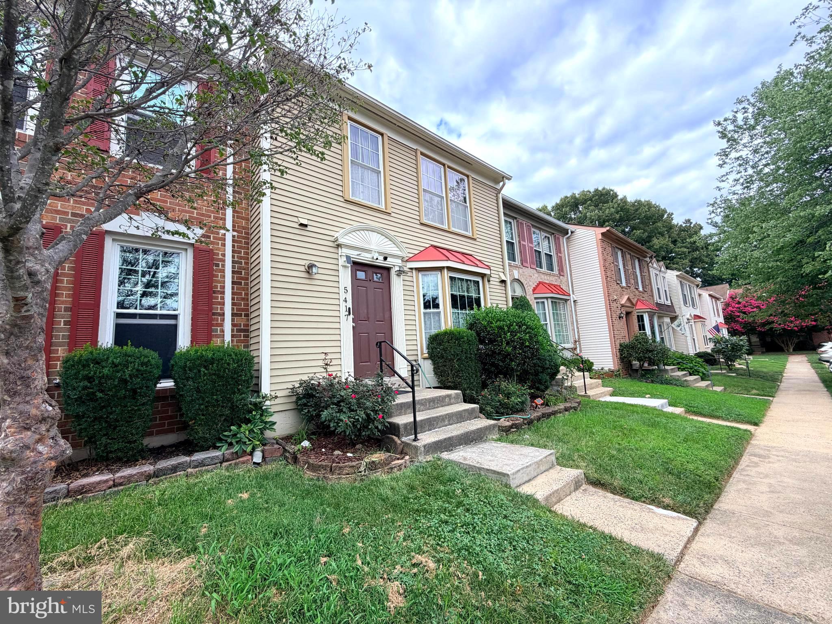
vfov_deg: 85.7
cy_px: 312
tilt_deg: +7.4
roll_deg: +3.8
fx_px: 336
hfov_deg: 102.1
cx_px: 416
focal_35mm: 14
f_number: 2.2
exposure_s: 1/486
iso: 64
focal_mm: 2.22
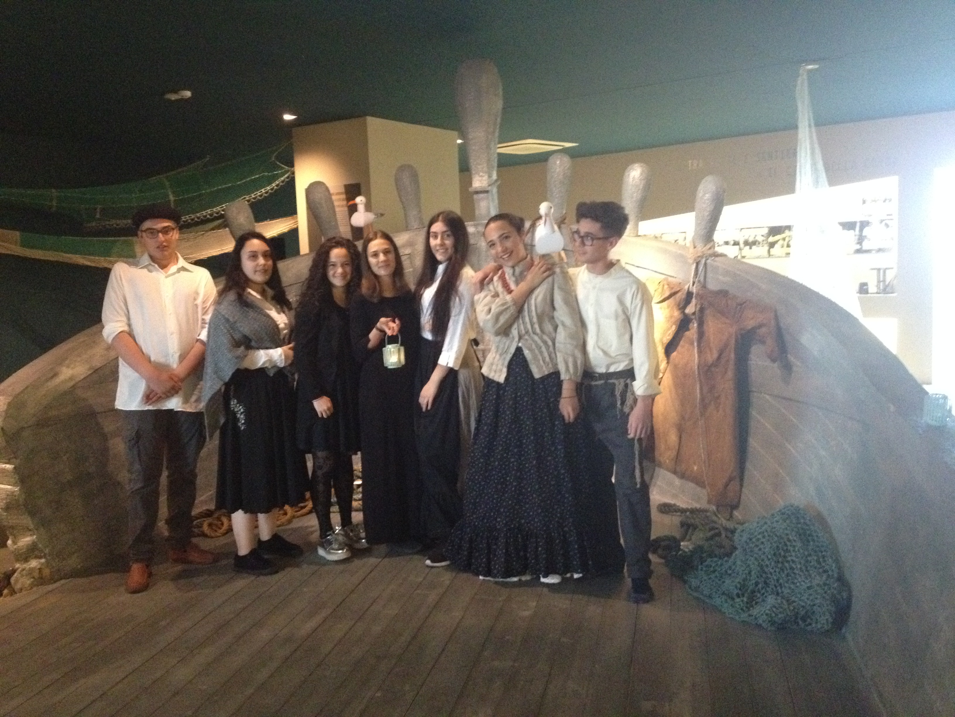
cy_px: 358
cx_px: 478
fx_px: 966
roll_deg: +3.4
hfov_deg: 52.6
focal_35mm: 35
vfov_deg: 40.7
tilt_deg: -11.5
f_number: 2.4
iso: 640
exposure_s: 1/15
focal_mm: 4.28
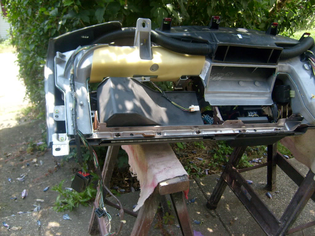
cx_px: 158
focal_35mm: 35
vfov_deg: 40.7
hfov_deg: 52.6
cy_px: 118
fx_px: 318
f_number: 2.8
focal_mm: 5.8
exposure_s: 1/250
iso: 80
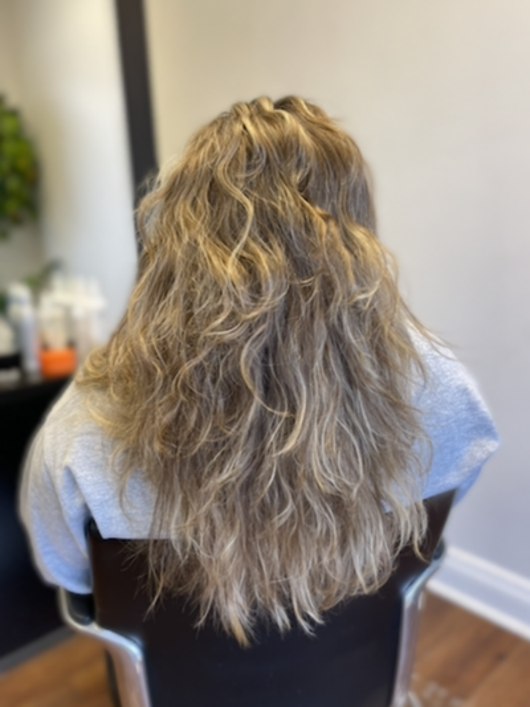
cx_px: 265
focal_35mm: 26
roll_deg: +2.5
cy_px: 354
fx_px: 531
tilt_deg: -14.7
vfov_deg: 67.3
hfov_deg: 53.0
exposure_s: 1/61
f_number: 1.6
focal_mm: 5.1
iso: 125
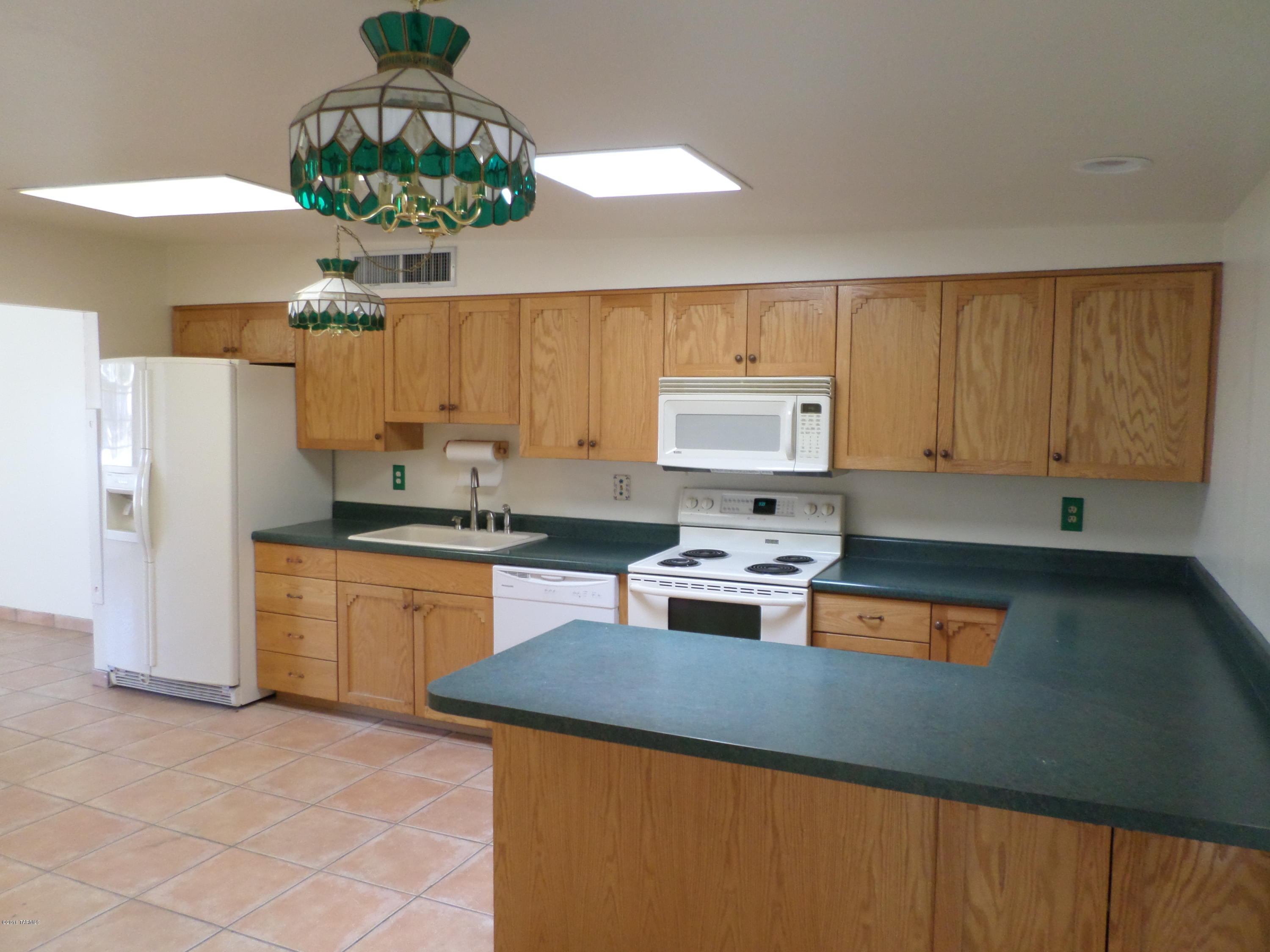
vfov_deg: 54.9
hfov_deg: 69.4
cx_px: 635
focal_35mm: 25
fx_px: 917
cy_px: 476
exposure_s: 1/30
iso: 200
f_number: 2.5
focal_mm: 4.5
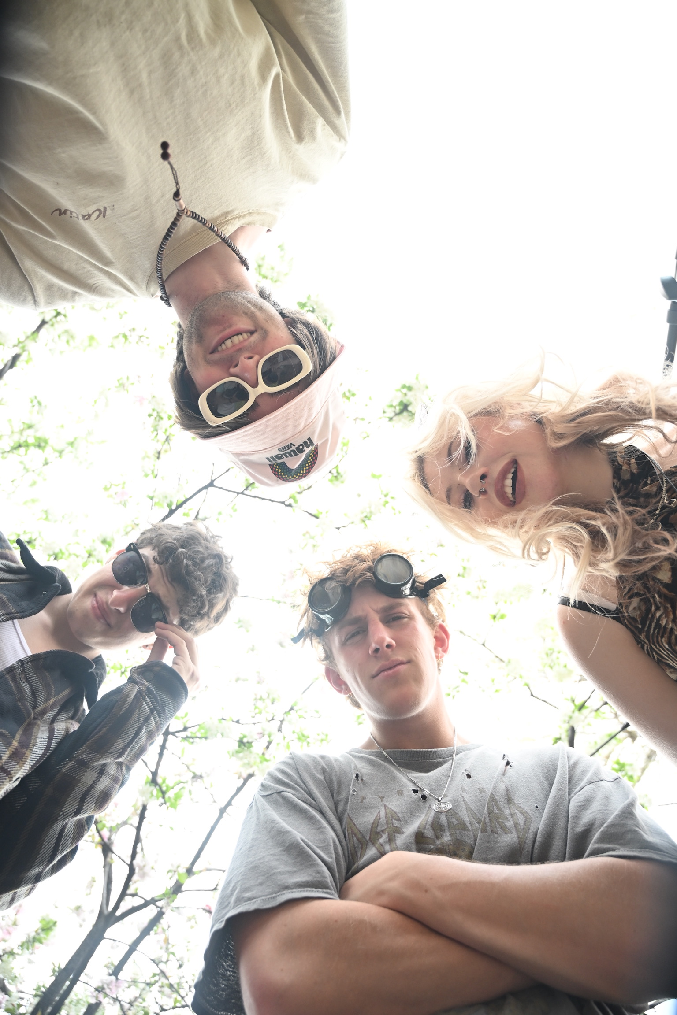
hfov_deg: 53.1
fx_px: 677
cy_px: 508
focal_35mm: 24
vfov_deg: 73.7
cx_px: 338
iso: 1000
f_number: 4
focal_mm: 24
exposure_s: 1/160
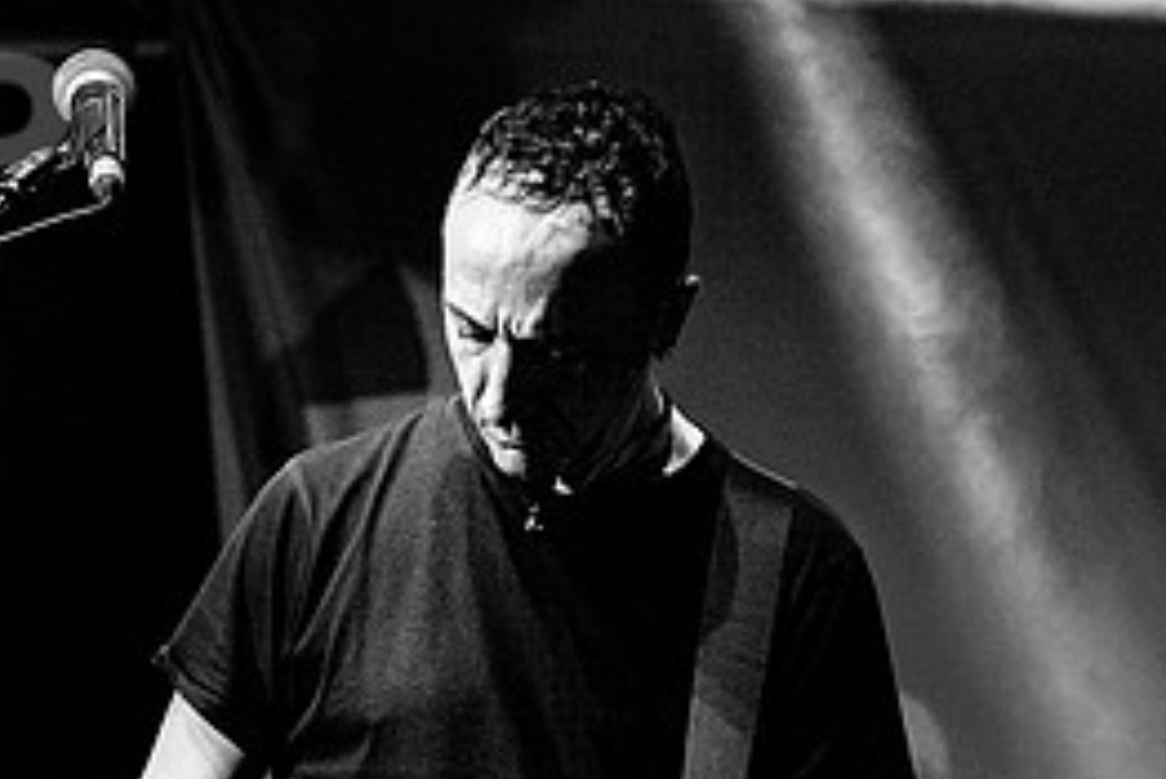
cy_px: 663
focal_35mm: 201
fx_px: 6513
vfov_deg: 6.8
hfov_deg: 10.2
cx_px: 682
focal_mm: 90
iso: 6400
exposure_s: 1/640
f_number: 5
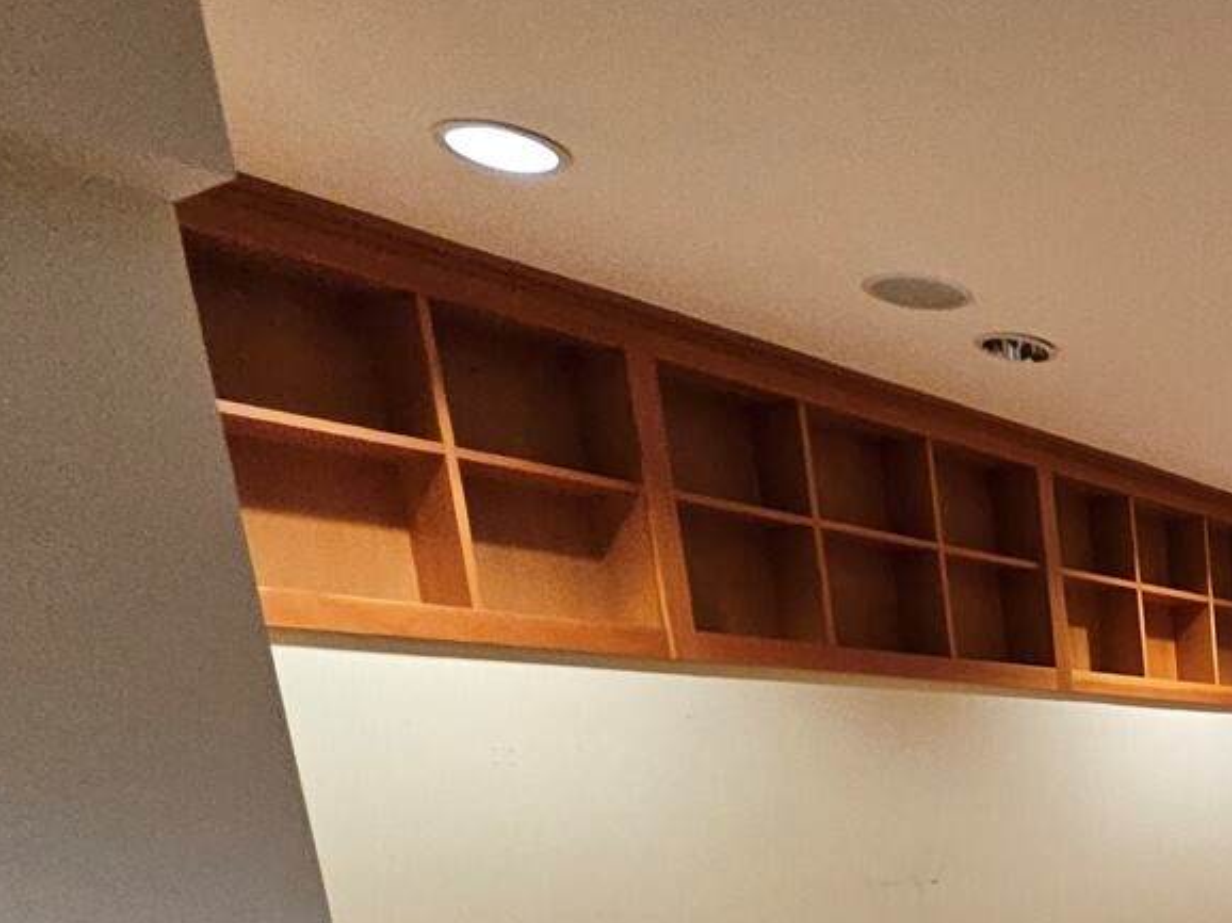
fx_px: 1281
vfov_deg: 32.9
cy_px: 1094
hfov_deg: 36.6
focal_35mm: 36
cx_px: 1545
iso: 400
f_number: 2.2
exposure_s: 1/60
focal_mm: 1.74
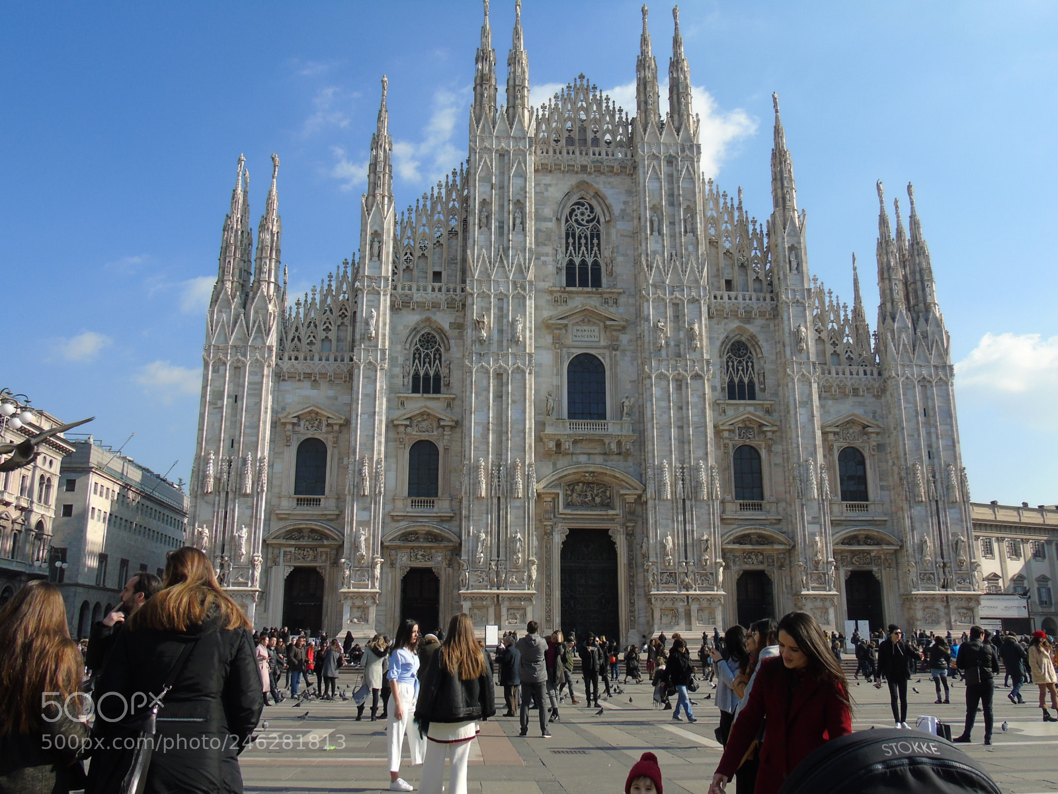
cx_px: 529
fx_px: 886
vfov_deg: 48.2
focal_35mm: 29
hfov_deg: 61.7
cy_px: 397
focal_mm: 5.2
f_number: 3.6
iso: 80
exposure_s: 1/800
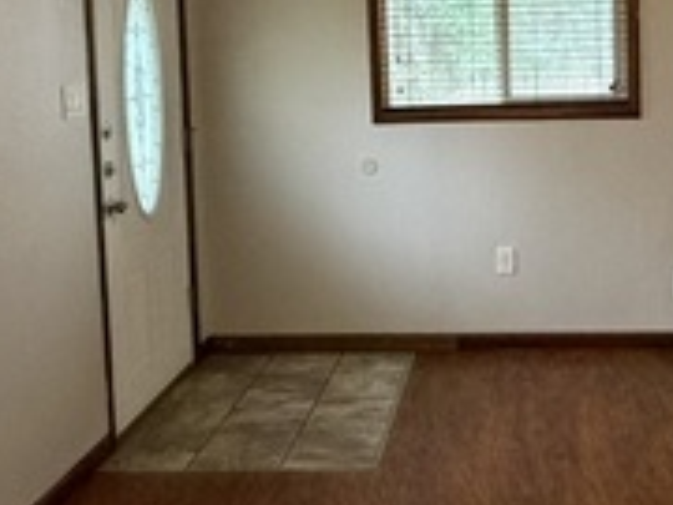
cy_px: 90
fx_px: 1011
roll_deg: +1.8
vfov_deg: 27.4
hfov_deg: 36.2
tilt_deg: -3.3
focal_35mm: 52
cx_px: 480
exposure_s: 1/60
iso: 500
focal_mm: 2.22
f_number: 2.2
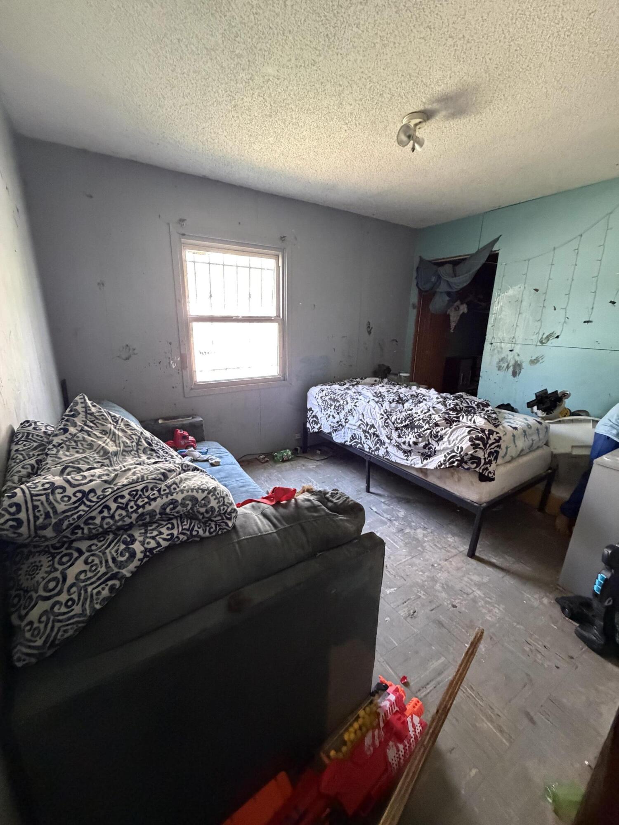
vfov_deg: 102.1
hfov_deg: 85.7
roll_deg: -1.1
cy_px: 412
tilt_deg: -15.6
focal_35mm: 14
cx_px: 310
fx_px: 334
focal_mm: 2.22
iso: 800
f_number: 2.2
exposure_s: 1/60
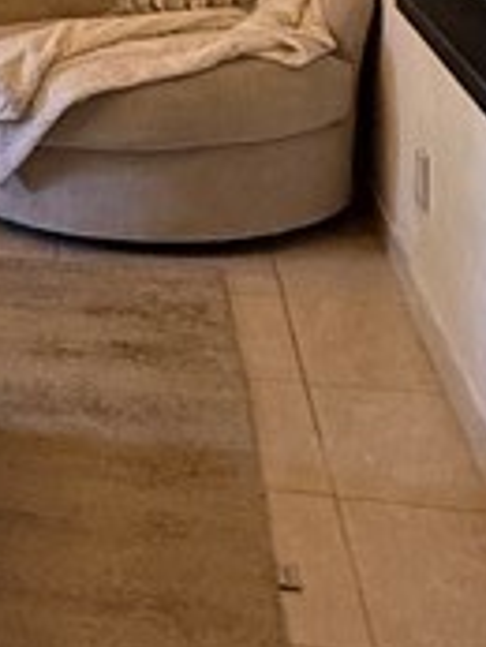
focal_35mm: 83
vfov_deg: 22.7
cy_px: 11
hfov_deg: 14.1
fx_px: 1552
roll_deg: +5.4
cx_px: -561
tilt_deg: -8.8
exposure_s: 1/120
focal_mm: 2.22
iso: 400
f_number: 2.2
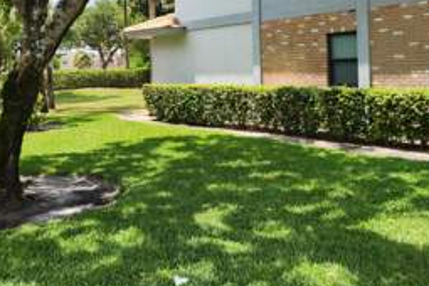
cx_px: 264
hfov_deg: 43.3
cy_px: 46
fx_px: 536
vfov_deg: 29.0
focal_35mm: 45
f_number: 1.8
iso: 20
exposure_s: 1/758
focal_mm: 5.4
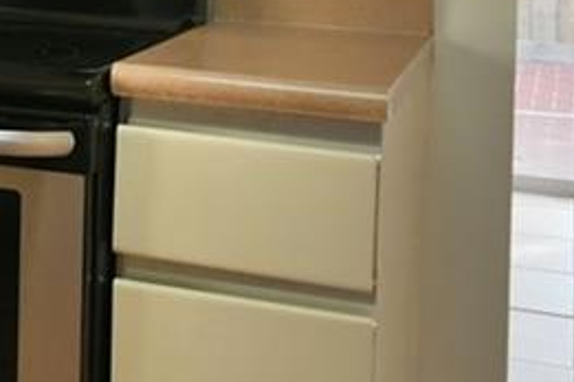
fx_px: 1467
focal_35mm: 92
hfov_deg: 19.1
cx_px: -319
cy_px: -125
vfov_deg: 14.2
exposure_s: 1/125
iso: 1000
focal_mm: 10
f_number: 5.6
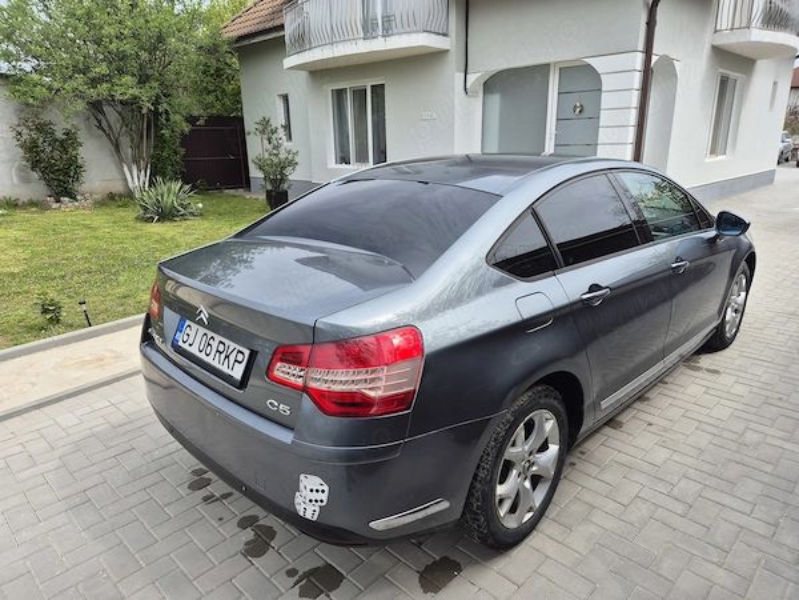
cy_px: 300
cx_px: 400
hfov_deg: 73.9
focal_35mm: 23
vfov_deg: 58.9
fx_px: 531
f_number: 1.8
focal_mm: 5.4
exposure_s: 1/1124
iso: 25
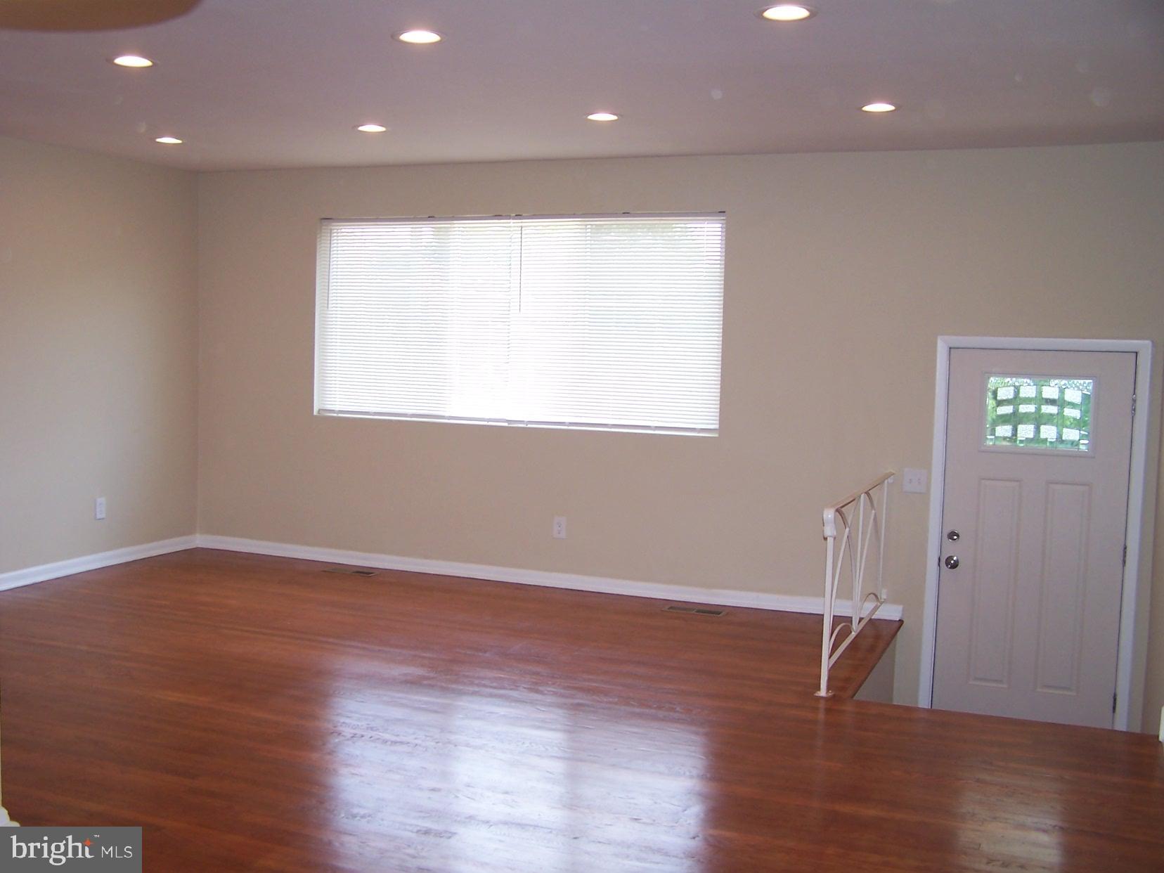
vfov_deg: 37.7
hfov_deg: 49.0
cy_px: 436
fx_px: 1278
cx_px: 582
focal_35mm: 38
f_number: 2.8
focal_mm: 6.3
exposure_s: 1/60
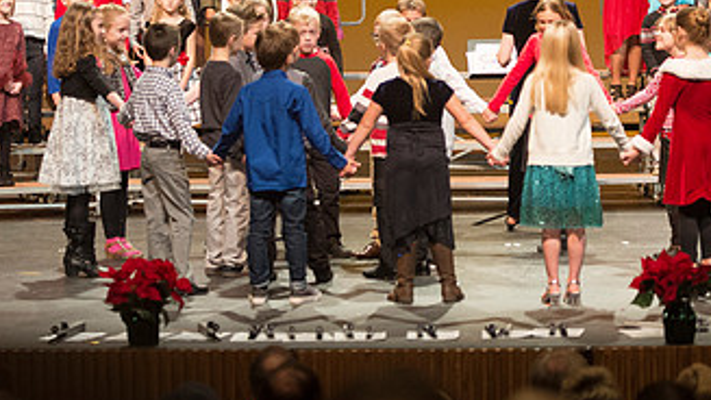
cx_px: 524
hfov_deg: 11.0
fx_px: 3677
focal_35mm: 195
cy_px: 71
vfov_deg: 6.2
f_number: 2.8
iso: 2500
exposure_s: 1/200
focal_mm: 105
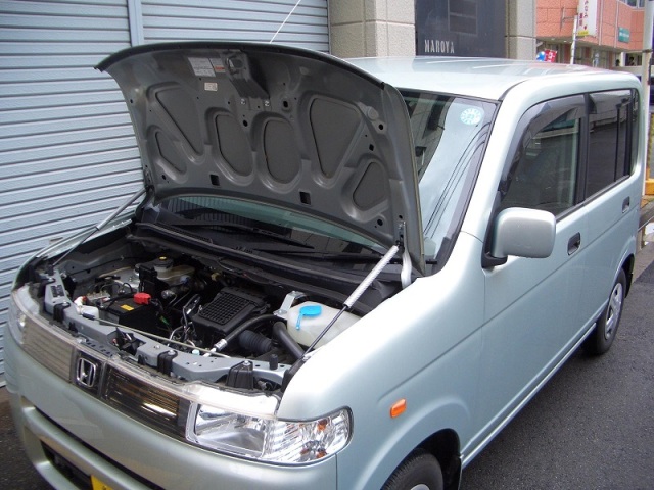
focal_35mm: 35
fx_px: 661
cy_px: 245
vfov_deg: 40.7
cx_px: 327
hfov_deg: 52.6
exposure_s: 1/100
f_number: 2.6
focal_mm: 5.8
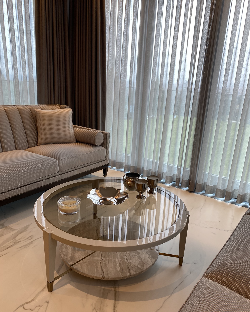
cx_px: 124
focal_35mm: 28
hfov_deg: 51.5
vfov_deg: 62.1
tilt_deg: -18.2
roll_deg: -3.3
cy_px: 169
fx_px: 259
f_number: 1.8
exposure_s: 1/100
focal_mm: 4.25
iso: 50
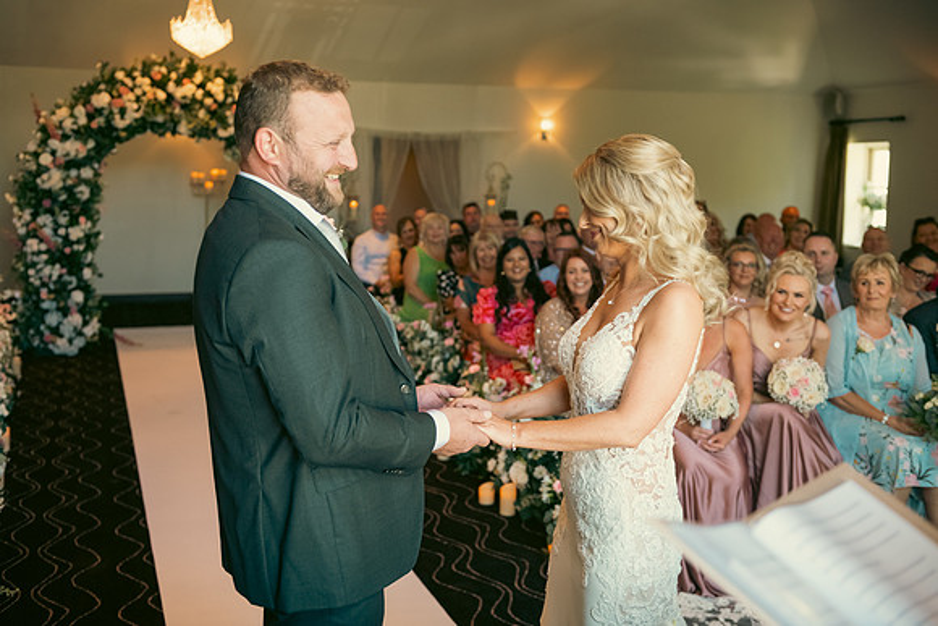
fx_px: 1095
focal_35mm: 42
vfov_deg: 31.9
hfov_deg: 46.4
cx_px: 469
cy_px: 313
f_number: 3.5
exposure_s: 1/160
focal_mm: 42
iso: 1000
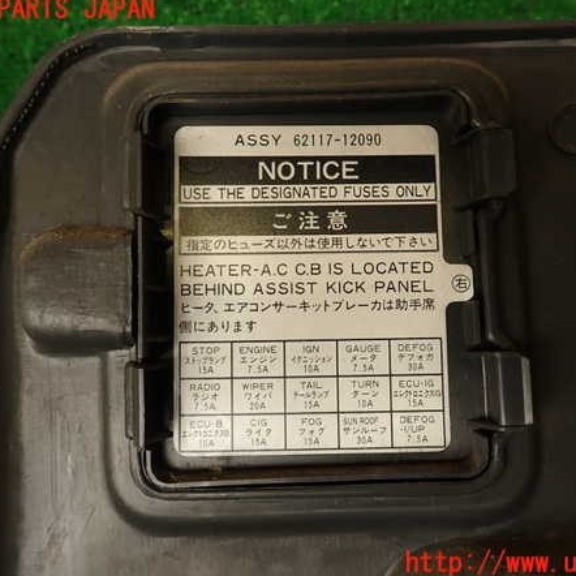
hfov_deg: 54.0
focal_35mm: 30
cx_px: 309
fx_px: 565
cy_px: 287
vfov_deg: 54.0
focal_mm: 4.5
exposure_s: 1/80
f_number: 2.8
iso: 100
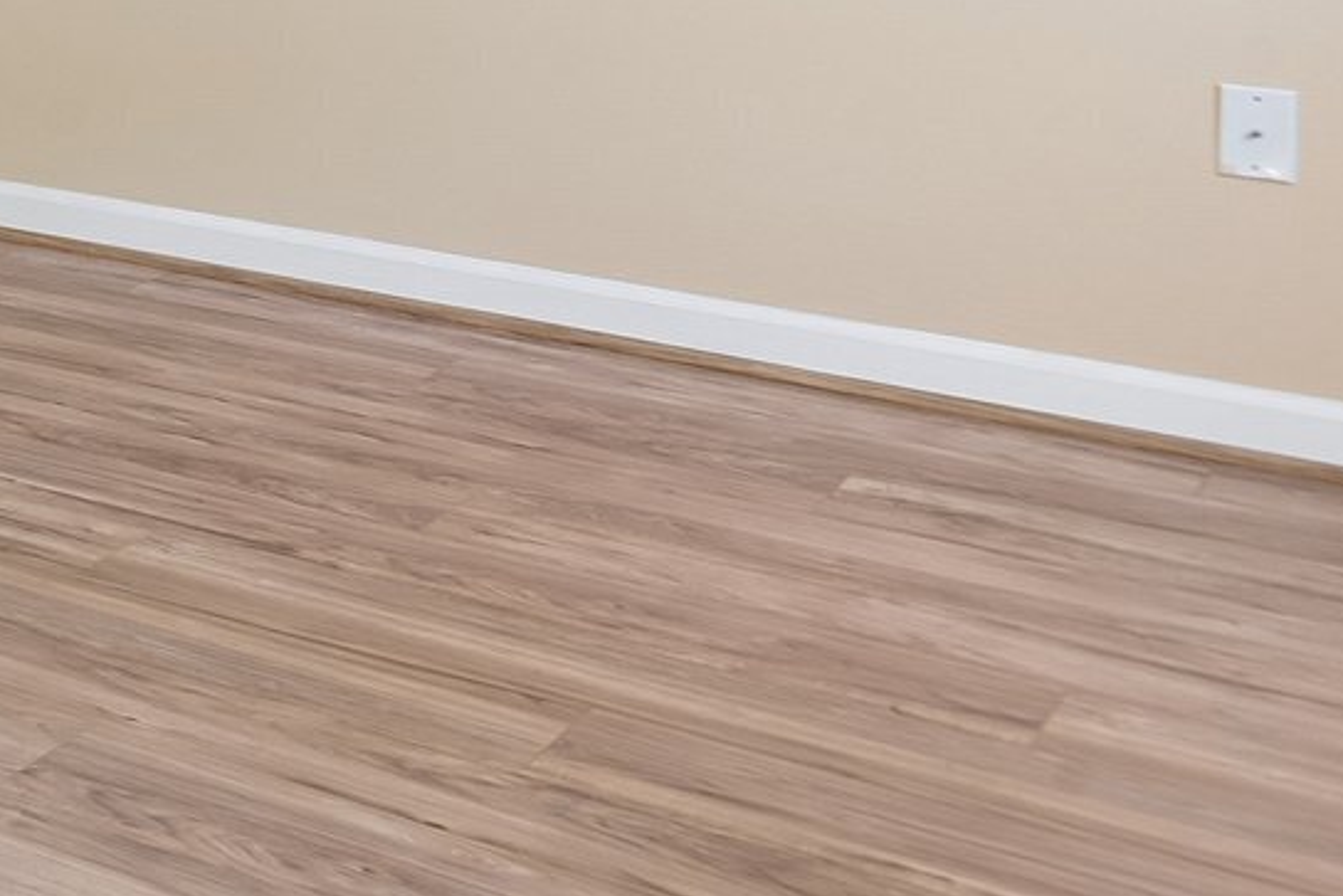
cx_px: -970
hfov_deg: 22.0
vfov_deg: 19.3
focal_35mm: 64
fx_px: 2388
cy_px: -339
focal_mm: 17
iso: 400
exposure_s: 1/10
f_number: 11
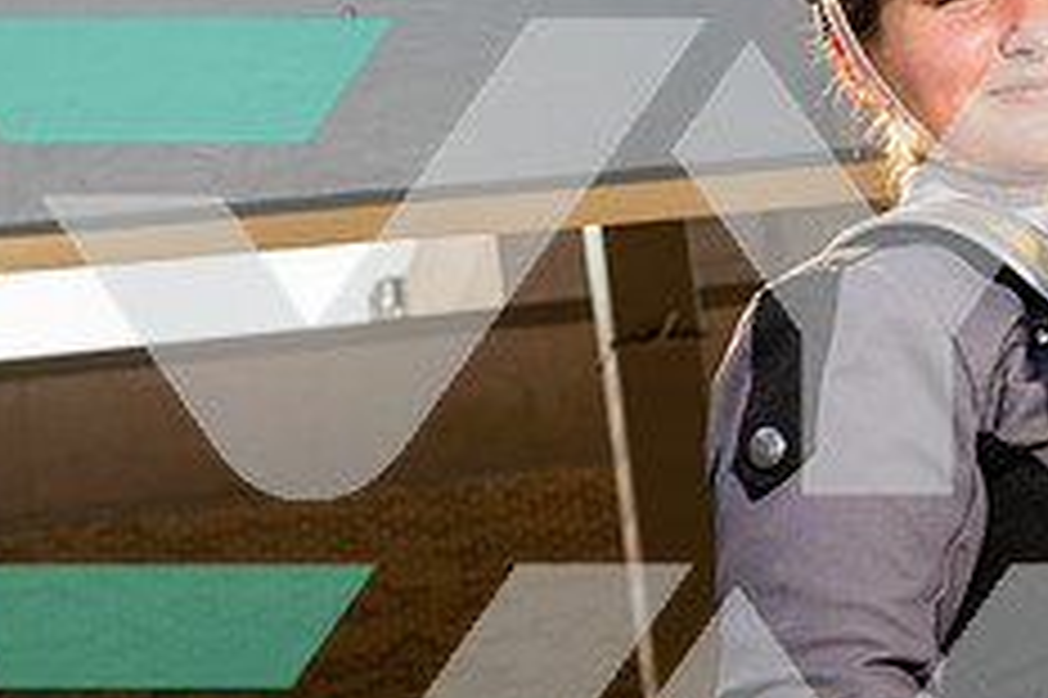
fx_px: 3549
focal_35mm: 122
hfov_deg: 16.4
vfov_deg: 11.2
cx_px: 1066
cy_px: 259
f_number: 8
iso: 100
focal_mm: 49
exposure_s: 1/250
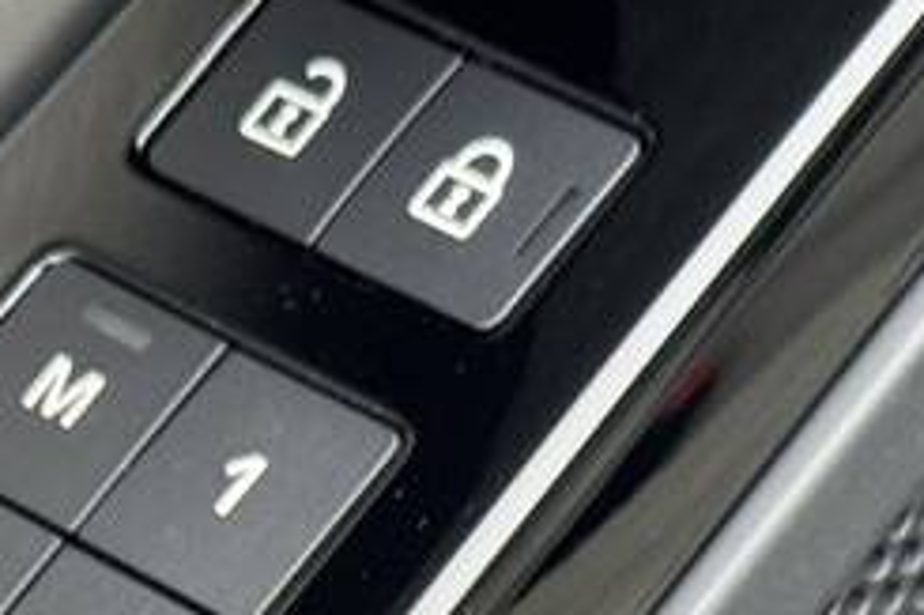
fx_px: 6284
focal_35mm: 245
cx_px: 543
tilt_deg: -33.8
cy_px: 1679
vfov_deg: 5.3
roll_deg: -0.5
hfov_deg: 8.4
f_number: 1.78
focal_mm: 6.76
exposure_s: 1/101
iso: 100
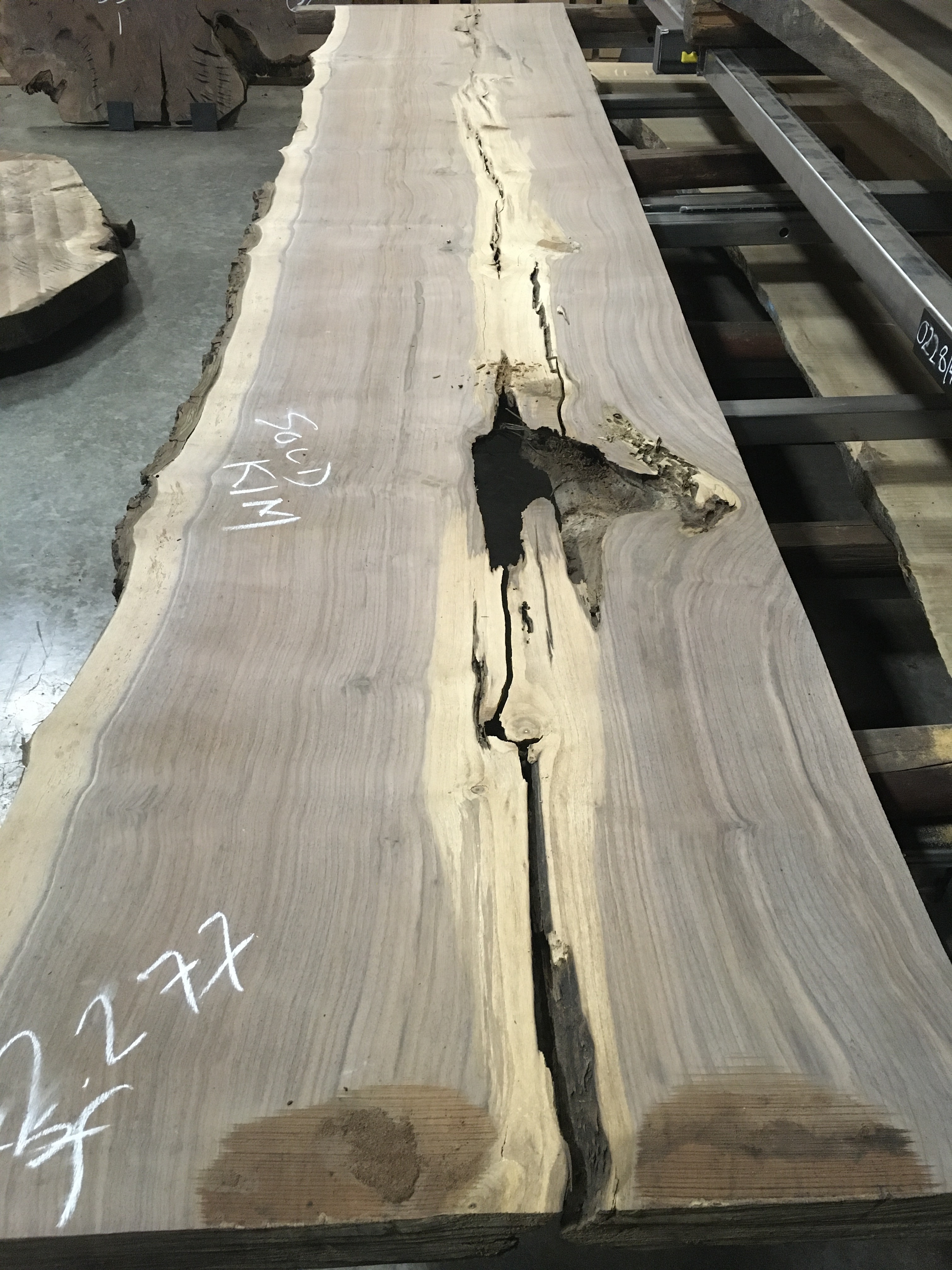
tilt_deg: -40.0
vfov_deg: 61.7
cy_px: 635
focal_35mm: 29
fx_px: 1063
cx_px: 476
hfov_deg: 48.2
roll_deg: -1.2
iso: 200
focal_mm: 4.15
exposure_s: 1/30
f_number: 2.2
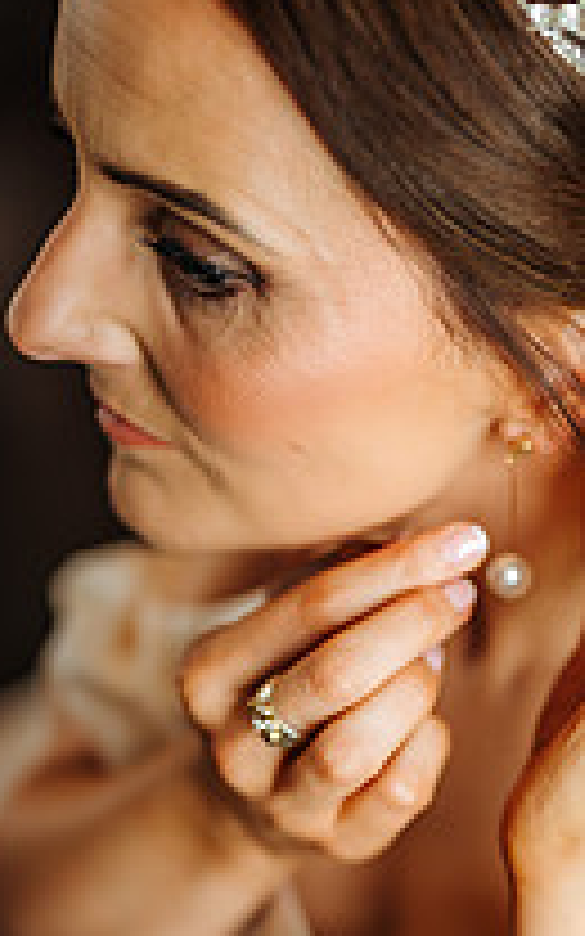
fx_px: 1964
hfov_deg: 16.7
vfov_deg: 26.5
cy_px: 698
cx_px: 554
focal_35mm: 77
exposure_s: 1/320
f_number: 1.4
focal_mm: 35
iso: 500
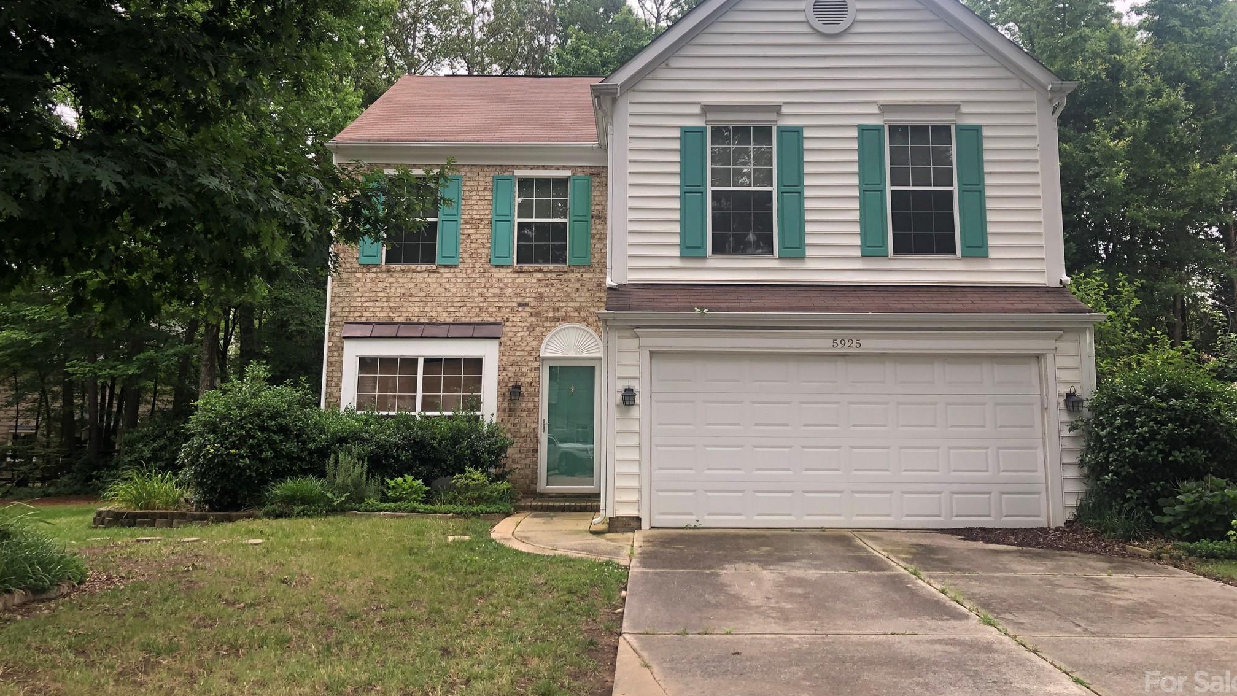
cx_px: 622
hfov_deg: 62.6
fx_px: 1017
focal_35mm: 31
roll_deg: +0.0
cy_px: 271
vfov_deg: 37.6
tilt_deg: +7.3
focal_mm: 3.99
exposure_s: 1/302
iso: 20
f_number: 1.8
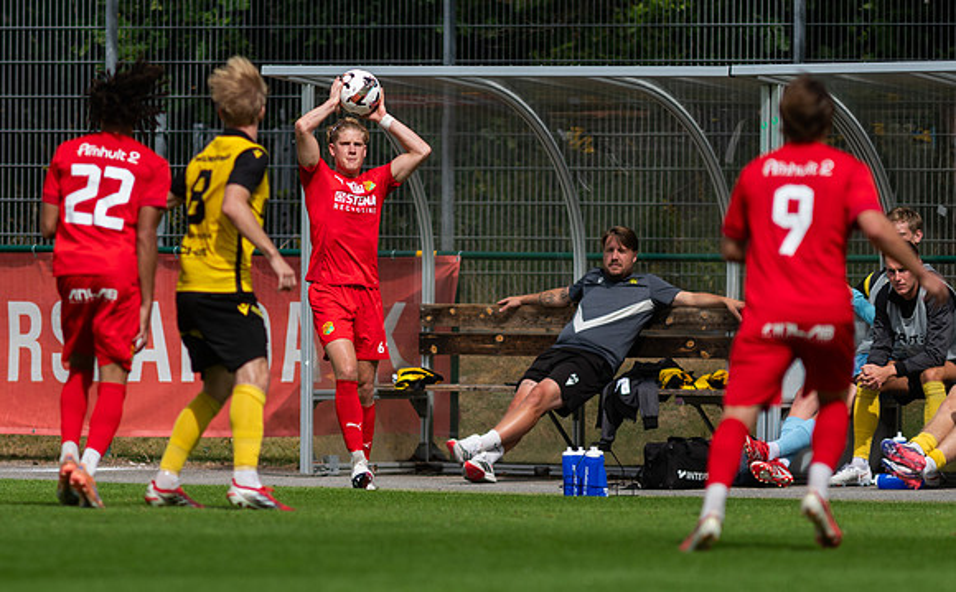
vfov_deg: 2.1
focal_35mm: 609
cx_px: 380
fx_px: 15821
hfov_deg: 3.5
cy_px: 312
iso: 100
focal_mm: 300
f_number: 3.2
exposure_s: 1/2000
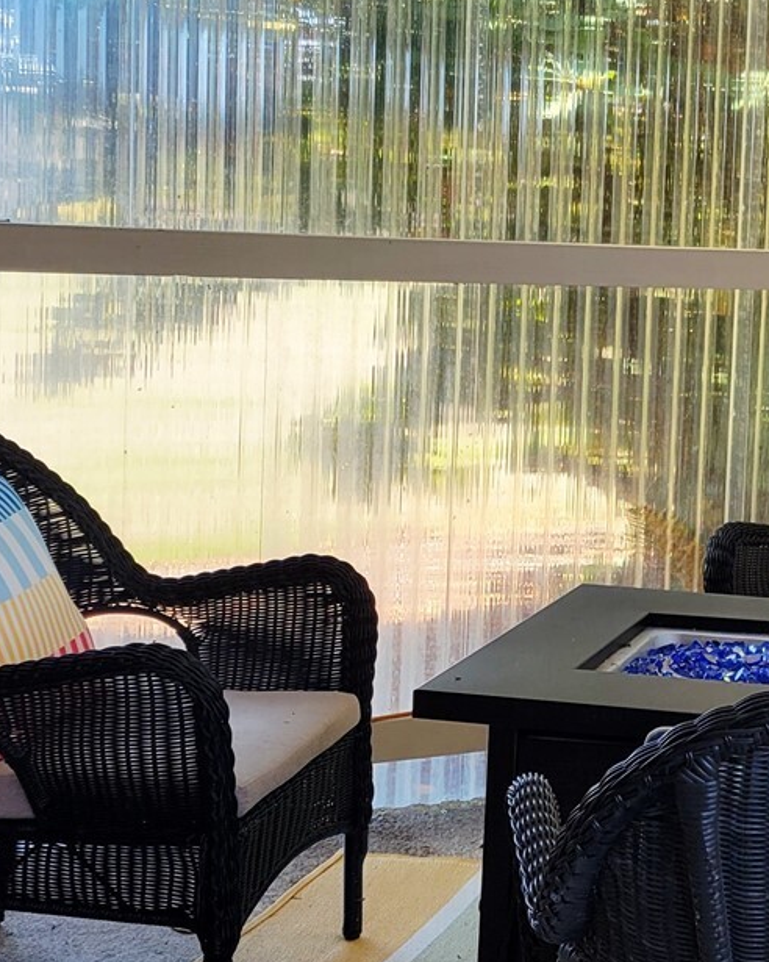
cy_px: 358
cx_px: 983
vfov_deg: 28.6
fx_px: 1878
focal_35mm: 66
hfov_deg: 21.1
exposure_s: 1/200
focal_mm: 5.4
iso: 40
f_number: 1.8
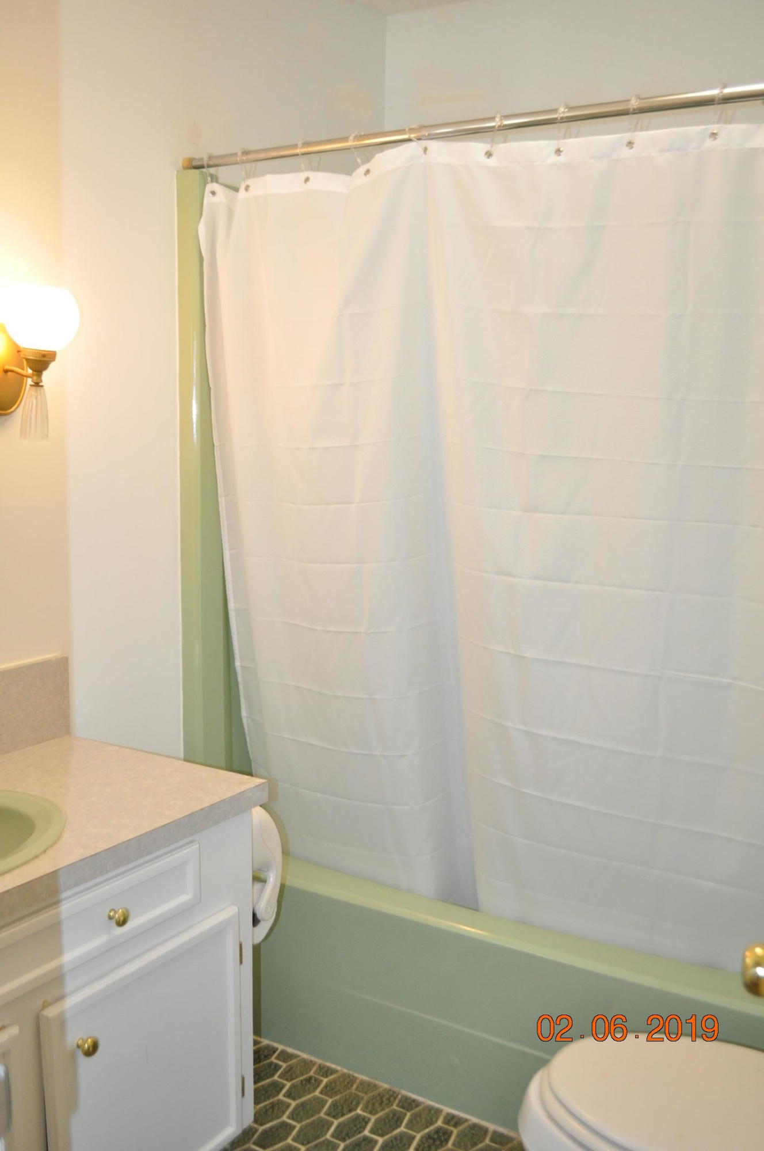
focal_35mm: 36
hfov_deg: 36.8
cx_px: 382
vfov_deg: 53.2
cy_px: 576
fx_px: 1149
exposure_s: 1/60
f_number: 4
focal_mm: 24
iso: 800
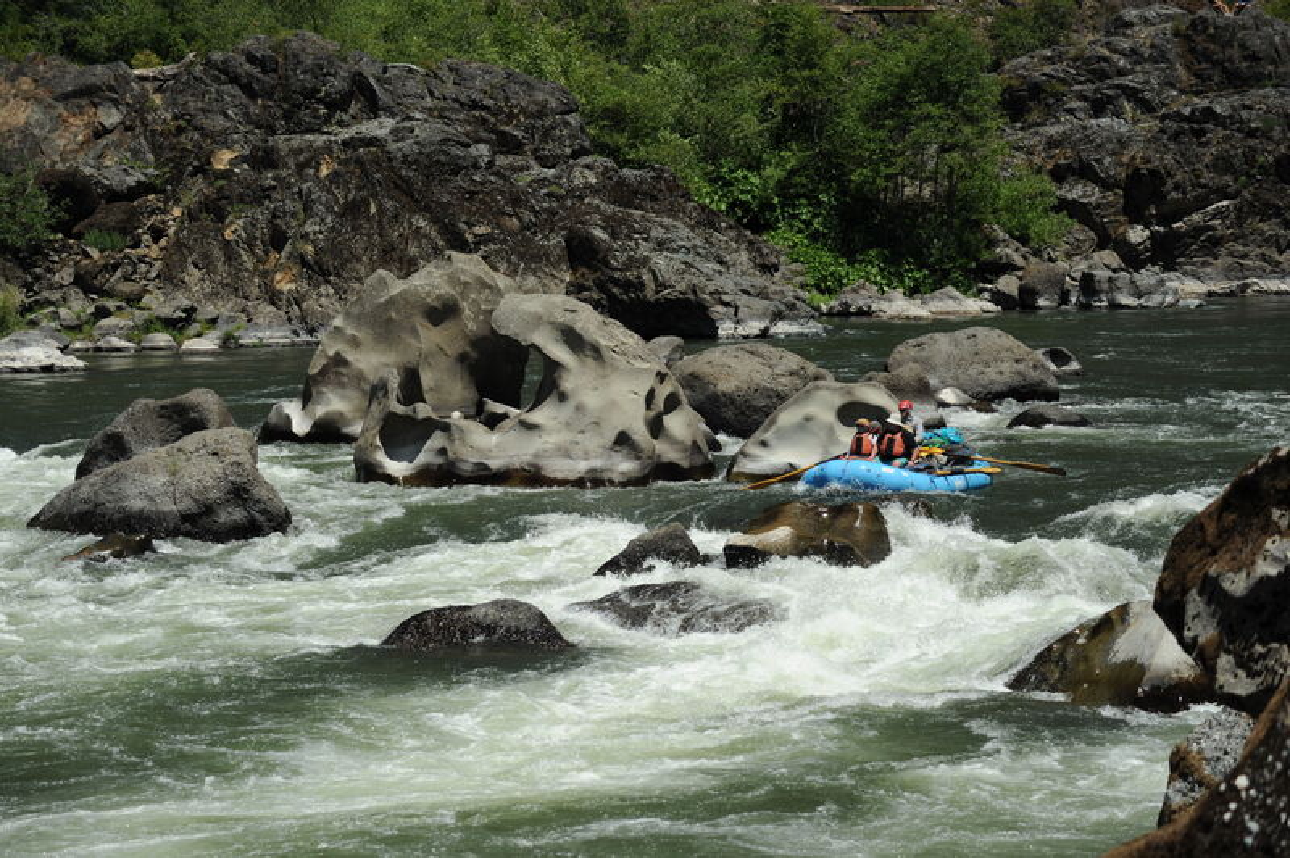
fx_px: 4368
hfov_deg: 16.8
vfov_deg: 11.2
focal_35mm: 122
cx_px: 645
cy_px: 429
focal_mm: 122
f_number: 6.3
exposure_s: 1/1250
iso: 200
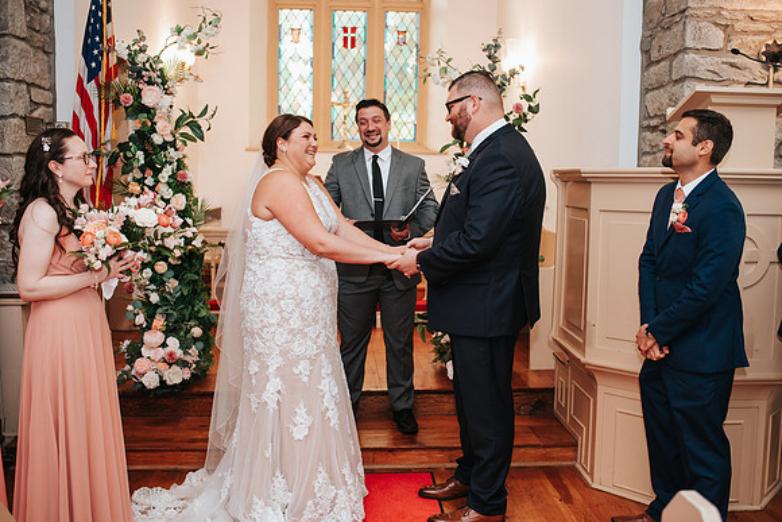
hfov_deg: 52.4
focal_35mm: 37
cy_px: 254
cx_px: 401
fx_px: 795
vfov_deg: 36.3
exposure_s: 1/200
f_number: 2.8
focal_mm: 35
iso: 1000
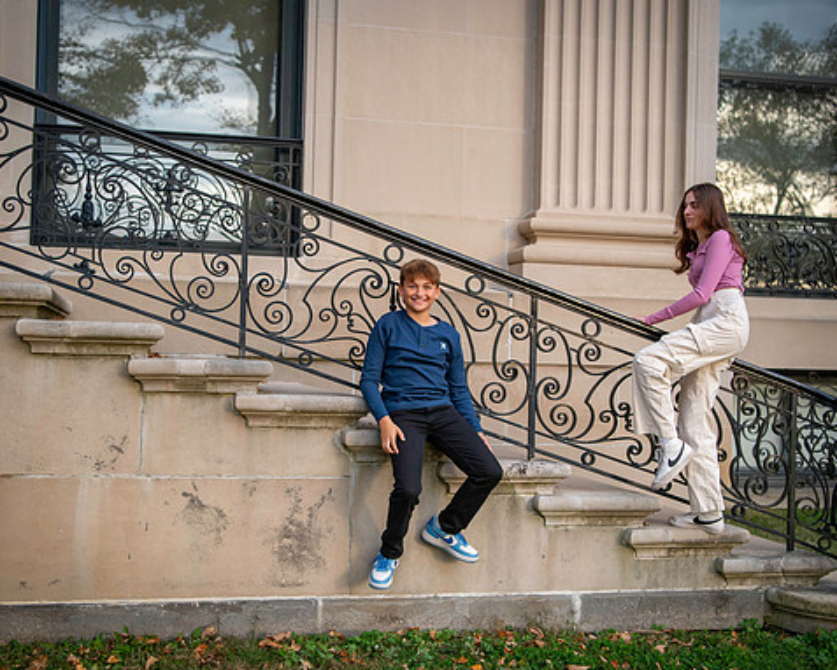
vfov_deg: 32.8
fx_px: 1140
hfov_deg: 40.3
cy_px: 333
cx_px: 372
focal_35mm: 46
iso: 1000
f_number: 2.8
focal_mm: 34
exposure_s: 1/4000
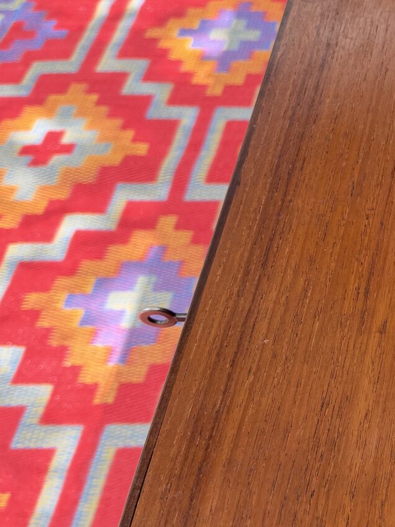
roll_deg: -8.8
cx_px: 584
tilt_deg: -43.0
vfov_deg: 27.0
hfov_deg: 18.3
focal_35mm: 72
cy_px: 203
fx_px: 1095
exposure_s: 1/571
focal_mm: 6.76
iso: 100
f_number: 1.78
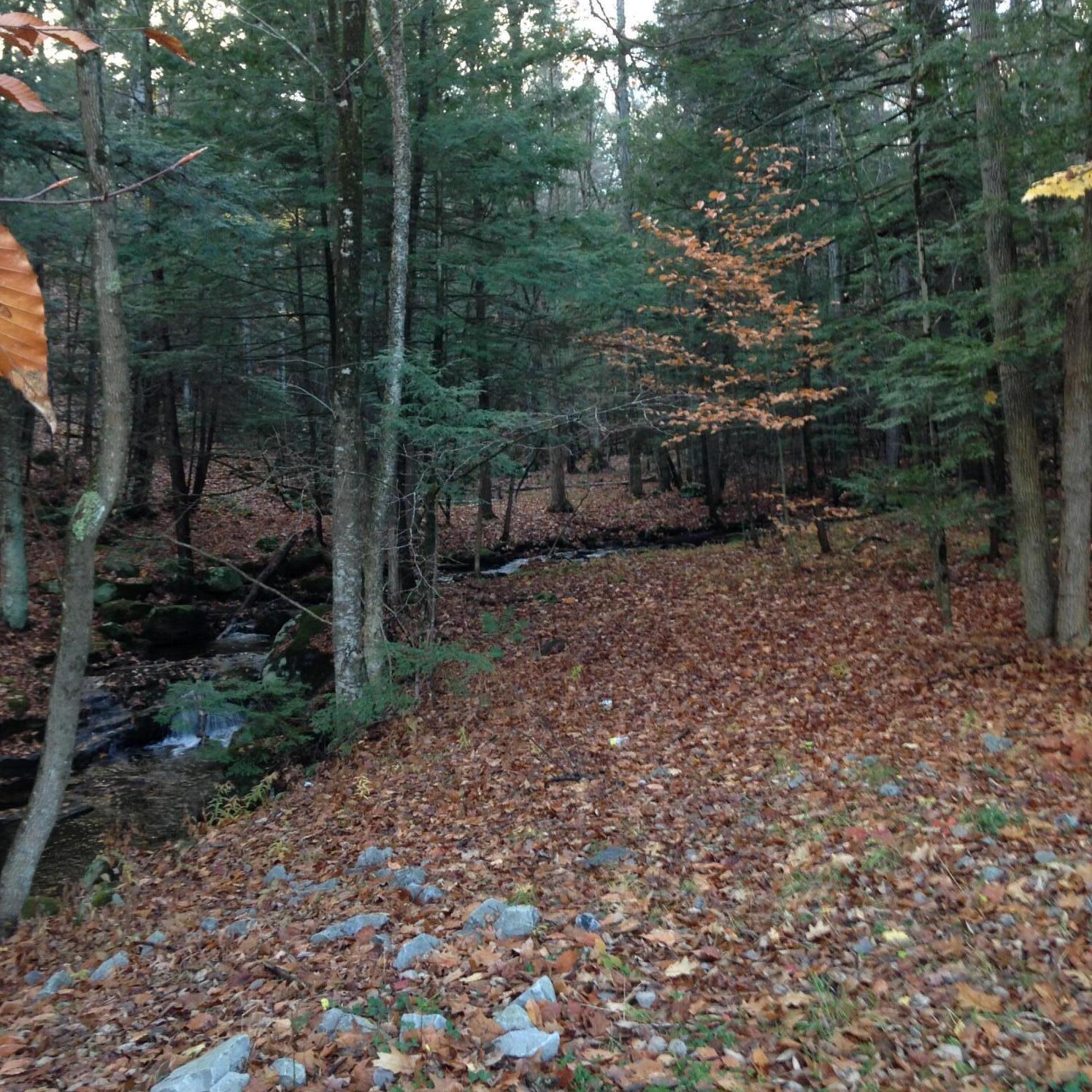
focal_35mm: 39
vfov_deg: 42.7
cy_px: 466
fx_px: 1392
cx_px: 546
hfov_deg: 42.8
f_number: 2.4
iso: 64
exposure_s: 1/20
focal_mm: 4.12
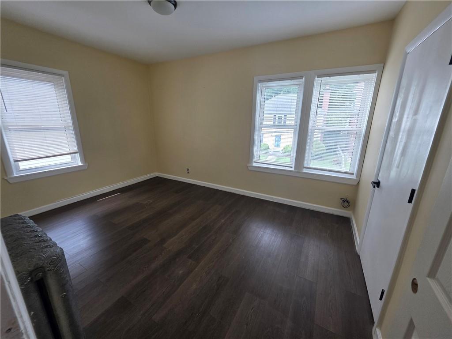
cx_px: 226
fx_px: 170
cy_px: 170
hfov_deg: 106.2
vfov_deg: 89.9
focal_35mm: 13
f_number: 1.9
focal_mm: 2.2
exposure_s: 1/120
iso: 64
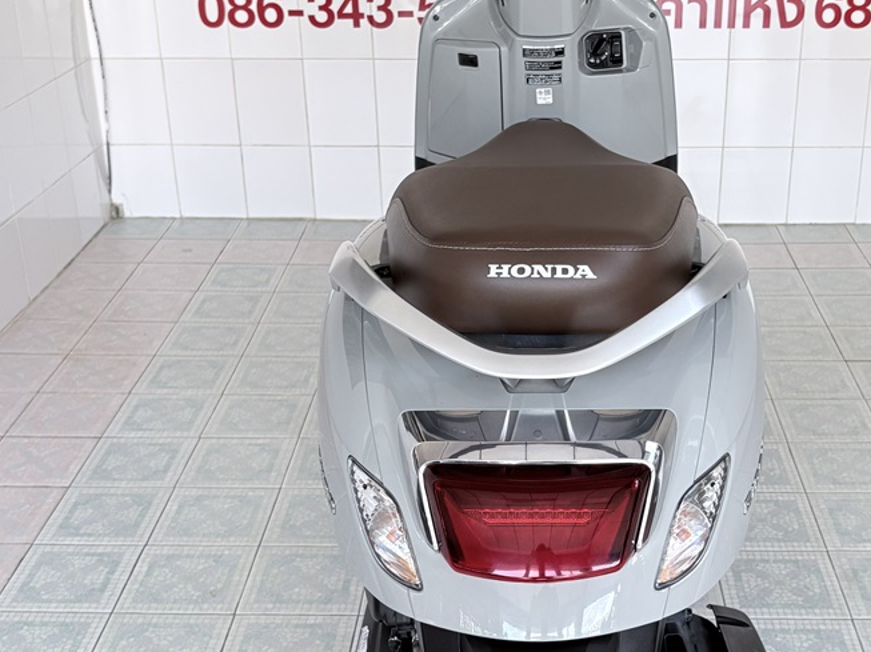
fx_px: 1283
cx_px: 528
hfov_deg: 37.3
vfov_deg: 28.5
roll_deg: +0.5
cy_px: 357
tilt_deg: -24.0
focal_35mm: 51
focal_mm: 5.96
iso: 125
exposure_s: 1/116
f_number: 1.6
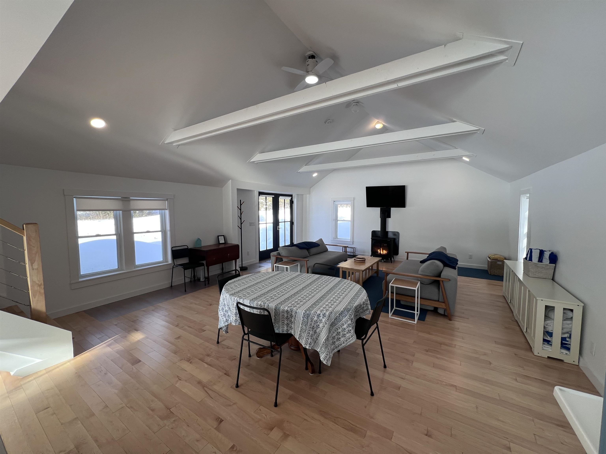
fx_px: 228
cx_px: 303
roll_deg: +0.8
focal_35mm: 13
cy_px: 227
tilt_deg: -4.4
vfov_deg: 89.9
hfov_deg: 106.2
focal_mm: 1.57
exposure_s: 1/120
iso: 40
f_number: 1.8
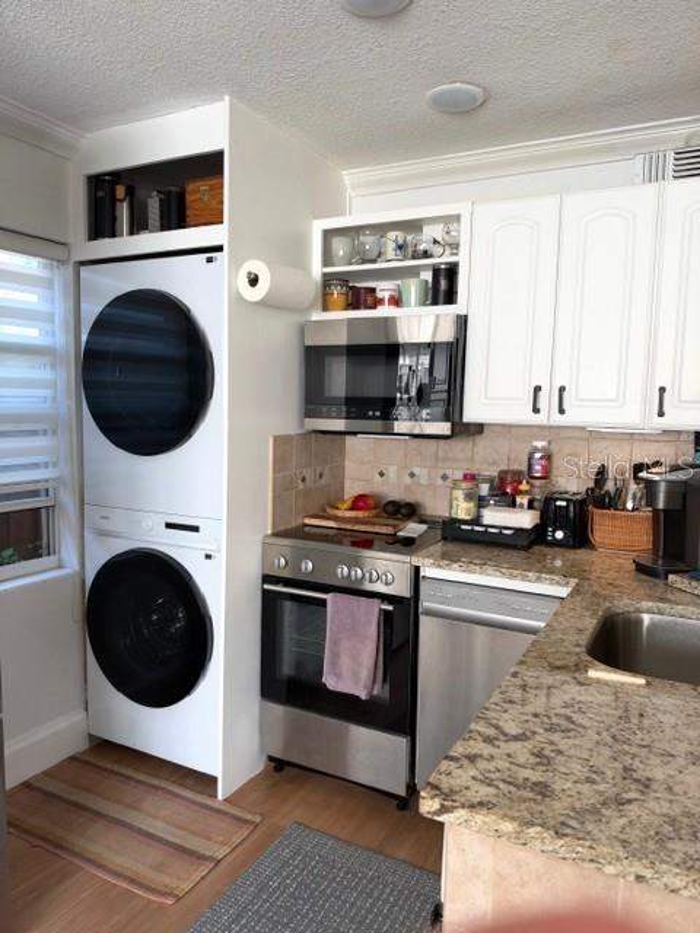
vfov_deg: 71.6
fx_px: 647
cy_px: 466
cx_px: 350
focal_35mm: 24
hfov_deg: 56.8
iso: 100
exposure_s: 1/120
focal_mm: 6.93
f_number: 1.8
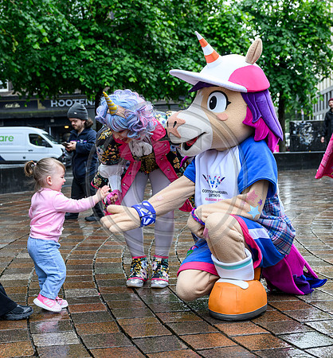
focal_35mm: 58
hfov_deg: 28.3
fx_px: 658
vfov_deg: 30.5
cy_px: 192
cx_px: 120
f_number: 4.5
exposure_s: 1/400
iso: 500
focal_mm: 41
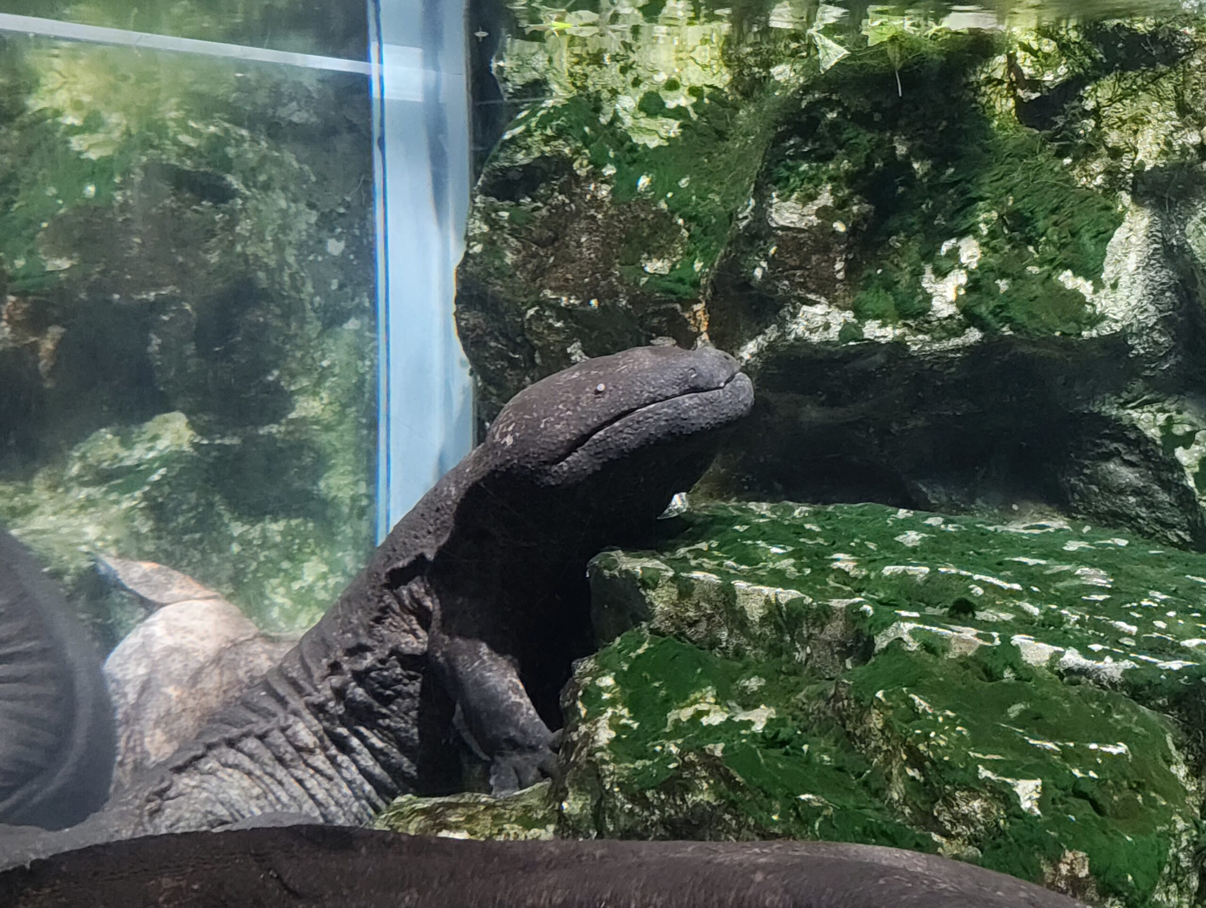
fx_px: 1745
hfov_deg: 38.1
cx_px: 603
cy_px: 454
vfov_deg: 29.2
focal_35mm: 50
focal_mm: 5.56
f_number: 1.88
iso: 1750
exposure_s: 1/25
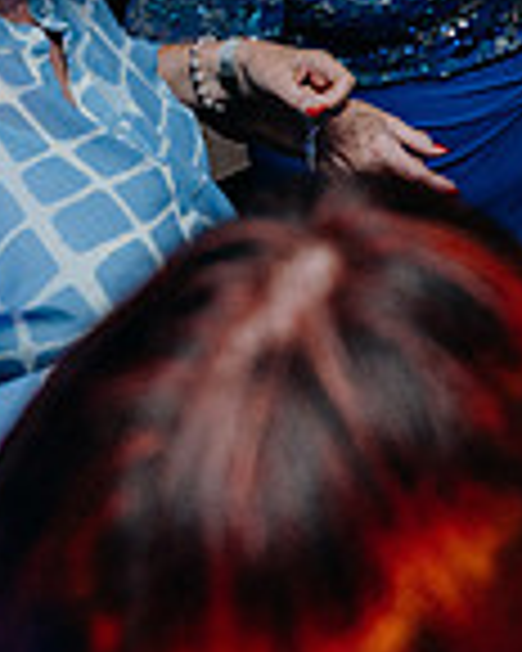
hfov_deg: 15.4
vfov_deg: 19.6
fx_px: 1738
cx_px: 842
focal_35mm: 90
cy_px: -196
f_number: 3.5
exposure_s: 1/160
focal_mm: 24
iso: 2500
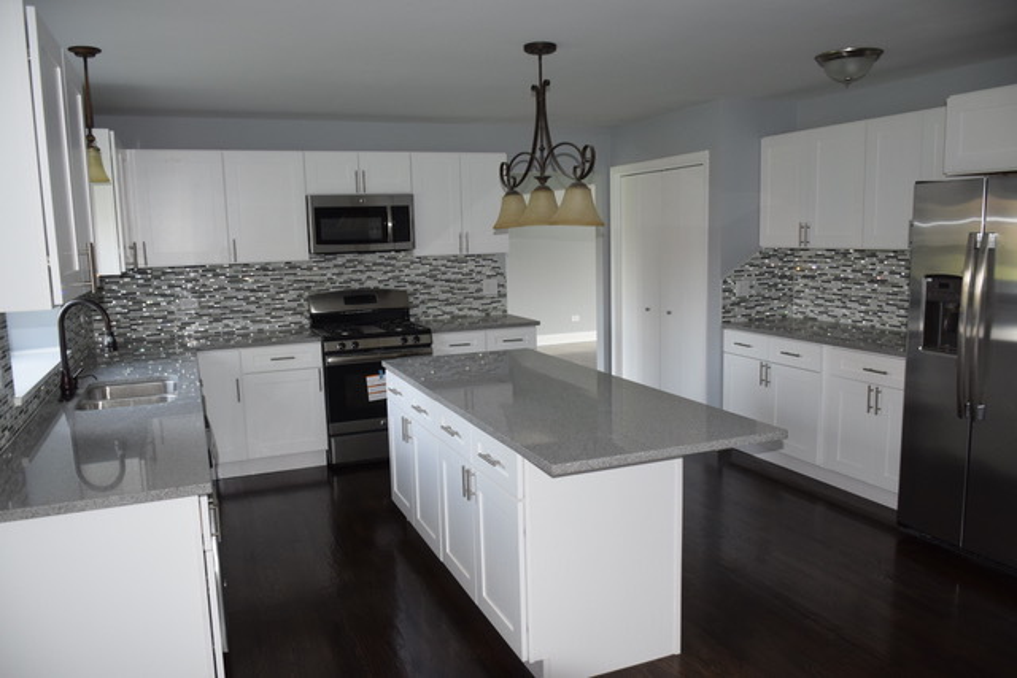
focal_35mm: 27
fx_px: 763
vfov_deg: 48.0
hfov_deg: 67.4
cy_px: 339
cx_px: 508
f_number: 4.5
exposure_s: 1/80
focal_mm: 18
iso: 800
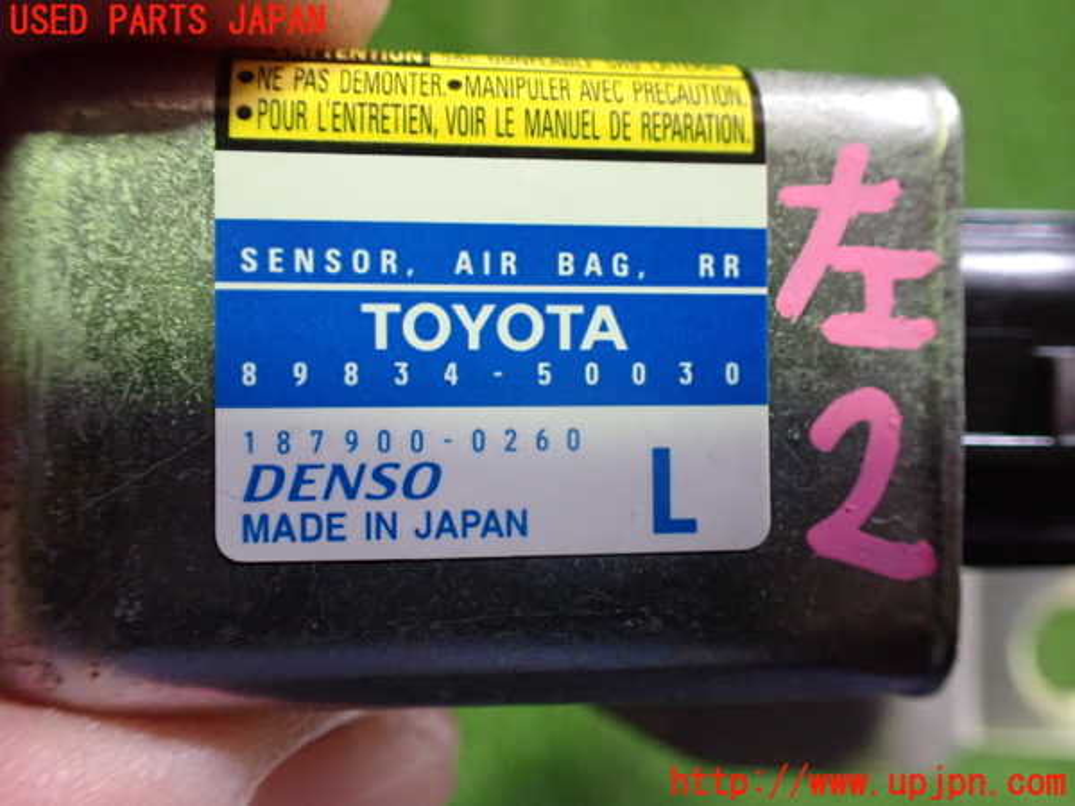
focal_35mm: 30
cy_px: 403
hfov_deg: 60.0
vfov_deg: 46.8
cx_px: 538
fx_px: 932
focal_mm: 5.4
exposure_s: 1/50
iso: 800
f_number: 2.3
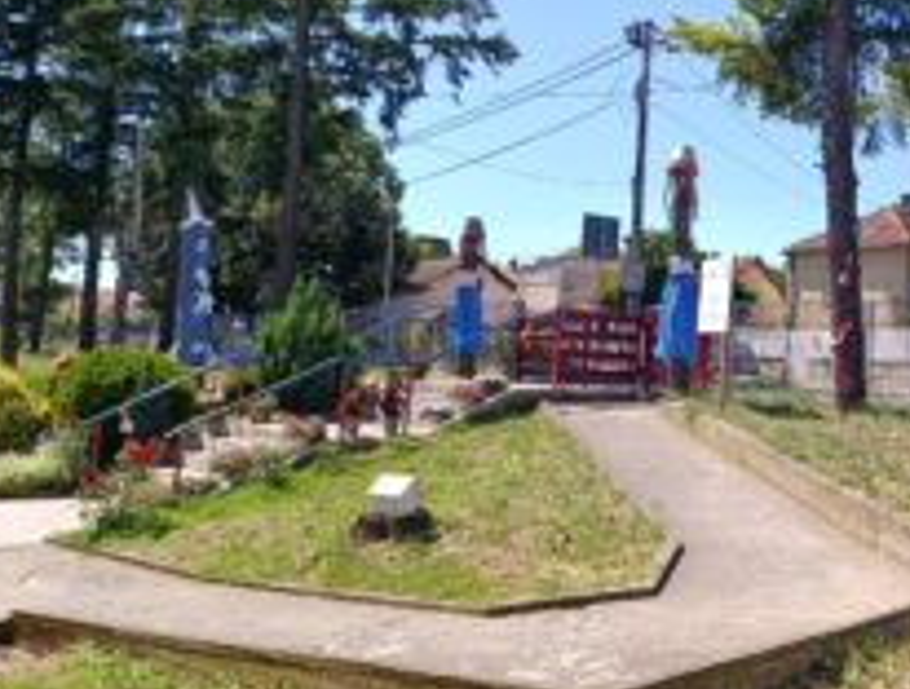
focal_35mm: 39
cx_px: 716
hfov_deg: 45.5
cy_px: 267
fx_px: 1029
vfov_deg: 36.9
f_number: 1.6
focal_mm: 6.14
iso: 50
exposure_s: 1/410
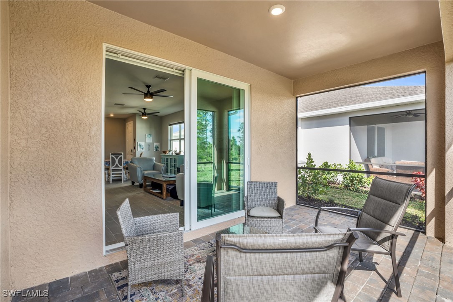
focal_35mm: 16
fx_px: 201
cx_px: 226
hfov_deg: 96.8
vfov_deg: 73.7
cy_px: 151
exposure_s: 1/50
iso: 200
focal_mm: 16
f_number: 9
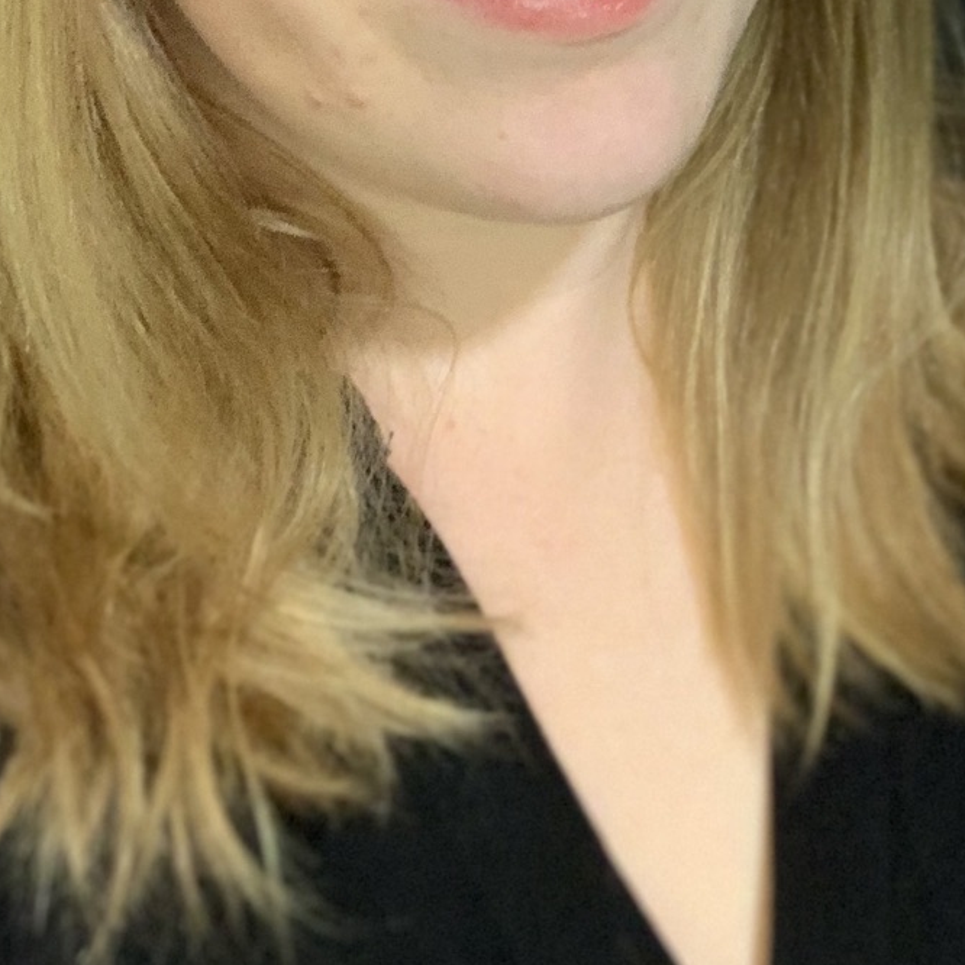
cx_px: 845
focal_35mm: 87
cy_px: 100
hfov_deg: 19.6
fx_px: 2744
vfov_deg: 19.6
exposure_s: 1/60
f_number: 2.2
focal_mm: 2.87
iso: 200
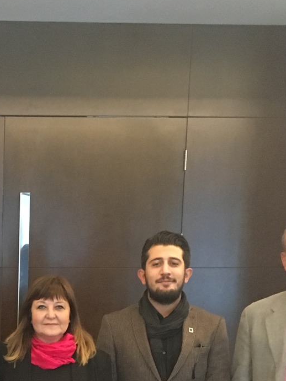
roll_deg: -0.7
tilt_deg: -9.5
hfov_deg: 16.4
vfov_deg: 21.5
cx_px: -69
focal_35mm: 86
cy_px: 425
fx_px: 948
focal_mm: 4.15
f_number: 2.2
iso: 500
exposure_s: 1/17
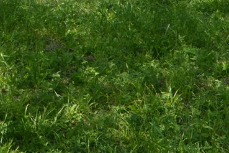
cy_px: -195
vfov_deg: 11.2
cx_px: 40
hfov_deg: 19.1
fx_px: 674
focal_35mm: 106
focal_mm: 12
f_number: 7.1
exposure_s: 1/200
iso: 100
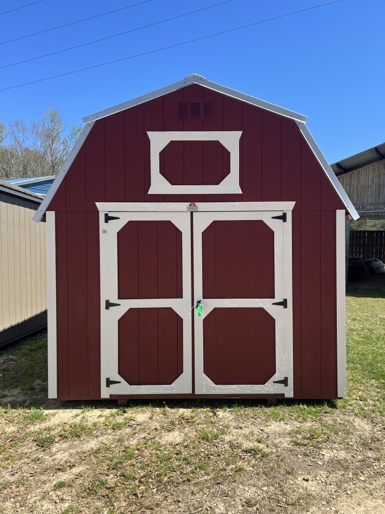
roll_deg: -1.6
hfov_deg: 53.1
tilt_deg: -2.3
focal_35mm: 26
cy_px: 257
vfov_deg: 67.3
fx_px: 386
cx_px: 192
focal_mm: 5.7
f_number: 1.5
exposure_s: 1/1972
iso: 50
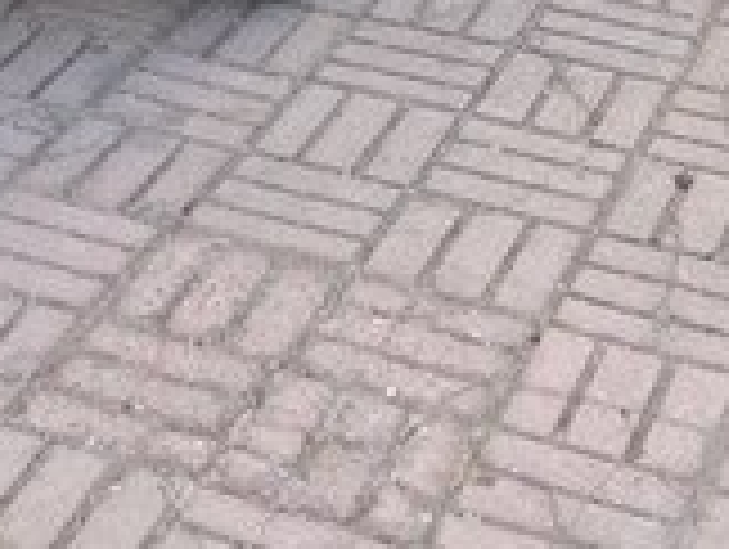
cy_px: -488
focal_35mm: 118
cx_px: 94
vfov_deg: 11.5
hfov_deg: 16.5
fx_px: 2489
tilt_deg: -11.6
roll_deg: -1.6
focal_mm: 4.15
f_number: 2.2
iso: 32
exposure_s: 1/112
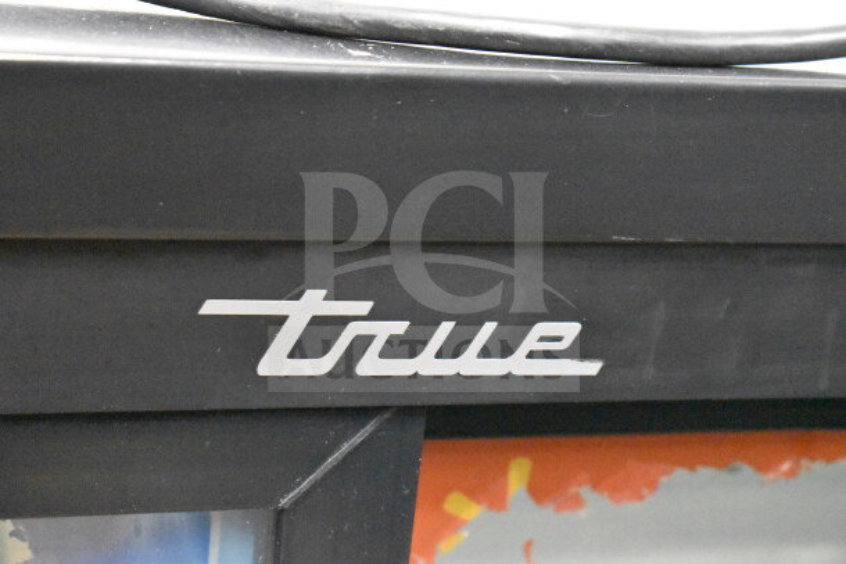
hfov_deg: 24.6
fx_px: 1939
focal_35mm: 82
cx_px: 423
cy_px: 282
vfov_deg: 16.6
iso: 25600
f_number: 5.6
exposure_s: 1/80
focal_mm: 55
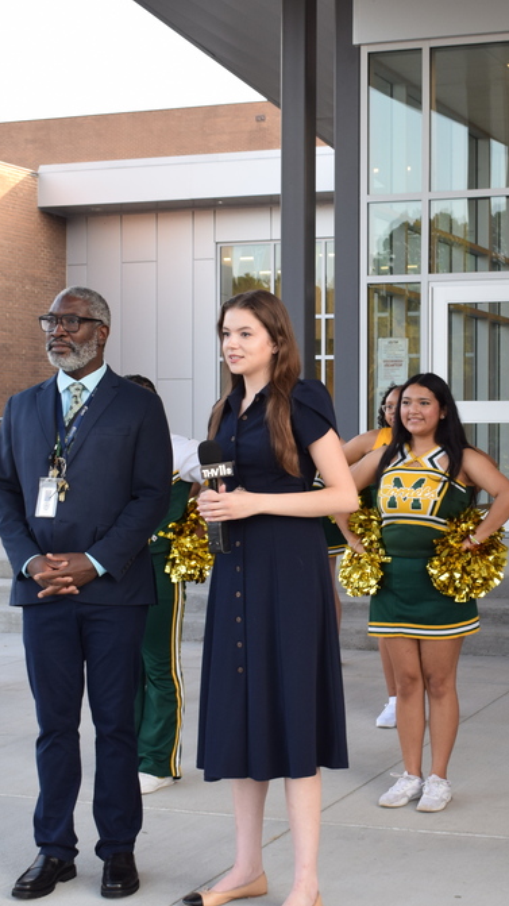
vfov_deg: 32.5
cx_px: 389
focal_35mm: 65
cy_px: 458
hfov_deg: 18.4
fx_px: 1556
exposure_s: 1/125
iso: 400
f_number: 5.6
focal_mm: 27
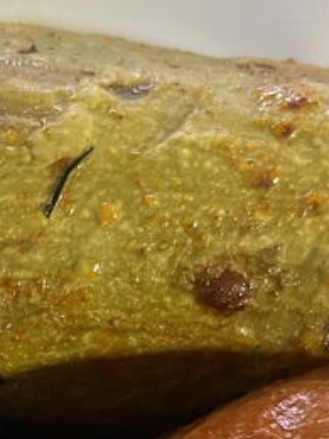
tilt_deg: -77.0
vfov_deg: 20.1
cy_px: 508
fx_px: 1166
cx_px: -42
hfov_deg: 15.6
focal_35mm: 92
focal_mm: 5.1
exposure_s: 1/33
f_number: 1.6
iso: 400
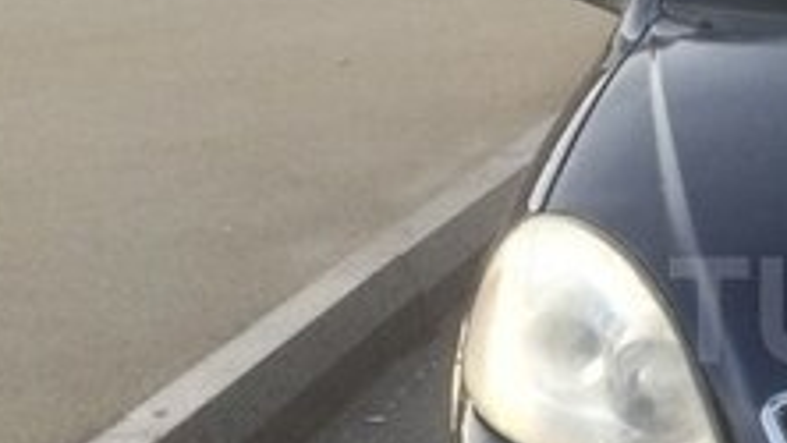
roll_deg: +1.2
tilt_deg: -17.8
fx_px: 1962
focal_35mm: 94
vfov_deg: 12.9
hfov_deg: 20.6
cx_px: 1032
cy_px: 310
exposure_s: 1/33
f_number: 2.2
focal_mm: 4.15
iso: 160
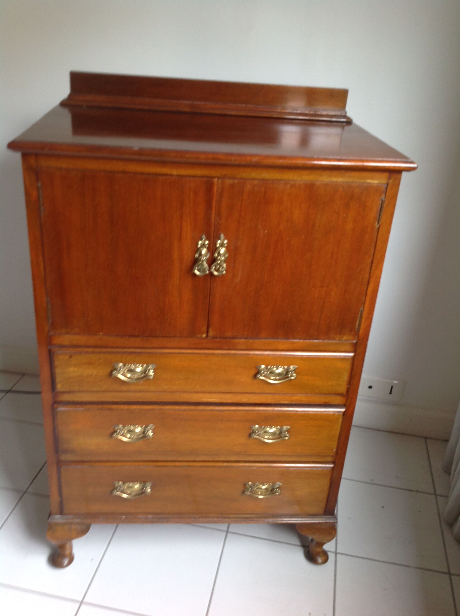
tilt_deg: -25.2
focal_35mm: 35
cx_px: 230
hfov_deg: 40.6
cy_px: 308
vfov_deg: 52.7
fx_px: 622
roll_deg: -5.2
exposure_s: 1/15
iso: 64
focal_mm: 4.28
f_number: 2.4
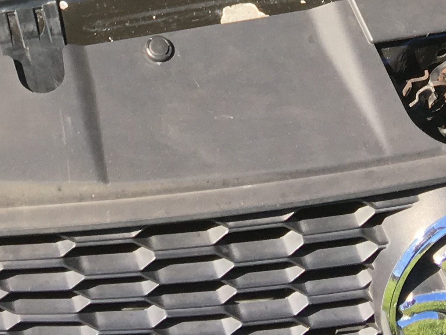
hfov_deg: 17.0
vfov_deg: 11.6
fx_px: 1482
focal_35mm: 115
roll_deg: -5.1
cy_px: -322
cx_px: 125
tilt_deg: -35.2
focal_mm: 4.15
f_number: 2.2
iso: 25
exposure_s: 1/484
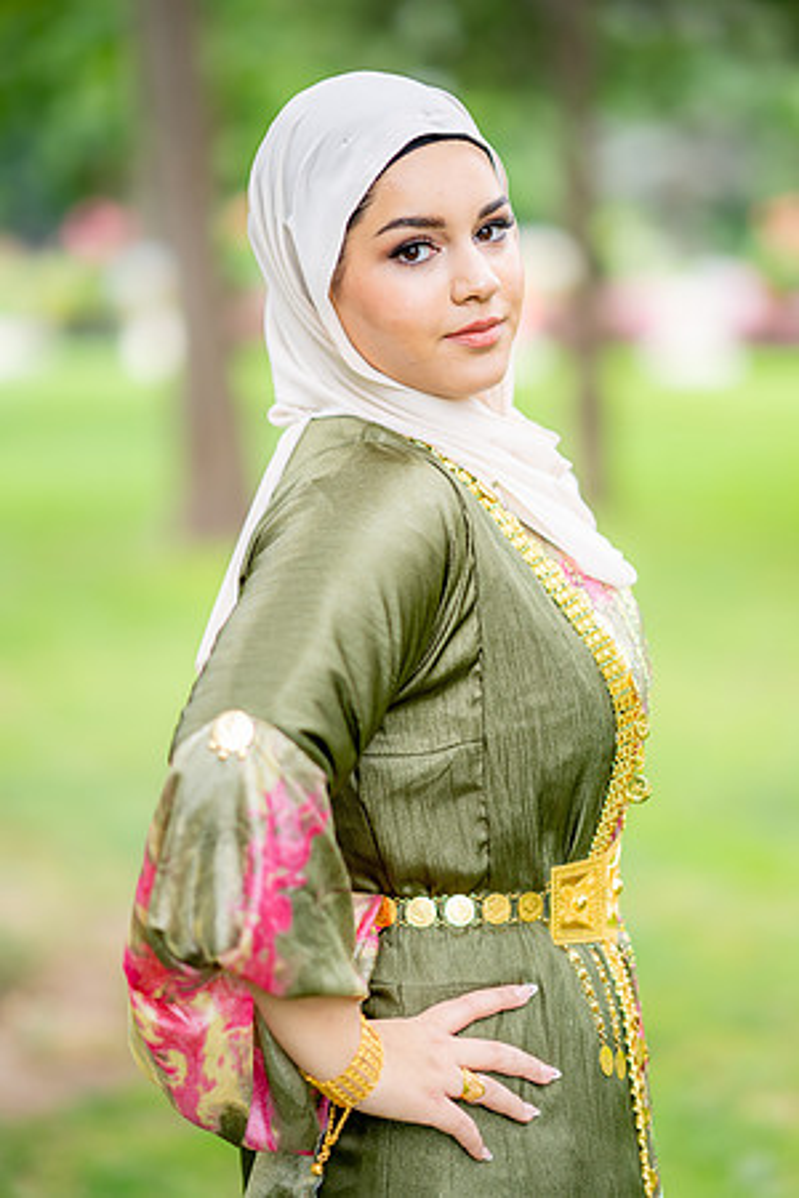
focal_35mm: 85
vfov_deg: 23.9
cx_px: 400
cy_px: 599
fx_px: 2830
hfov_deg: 16.1
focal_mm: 85
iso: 100
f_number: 1.4
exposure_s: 1/640
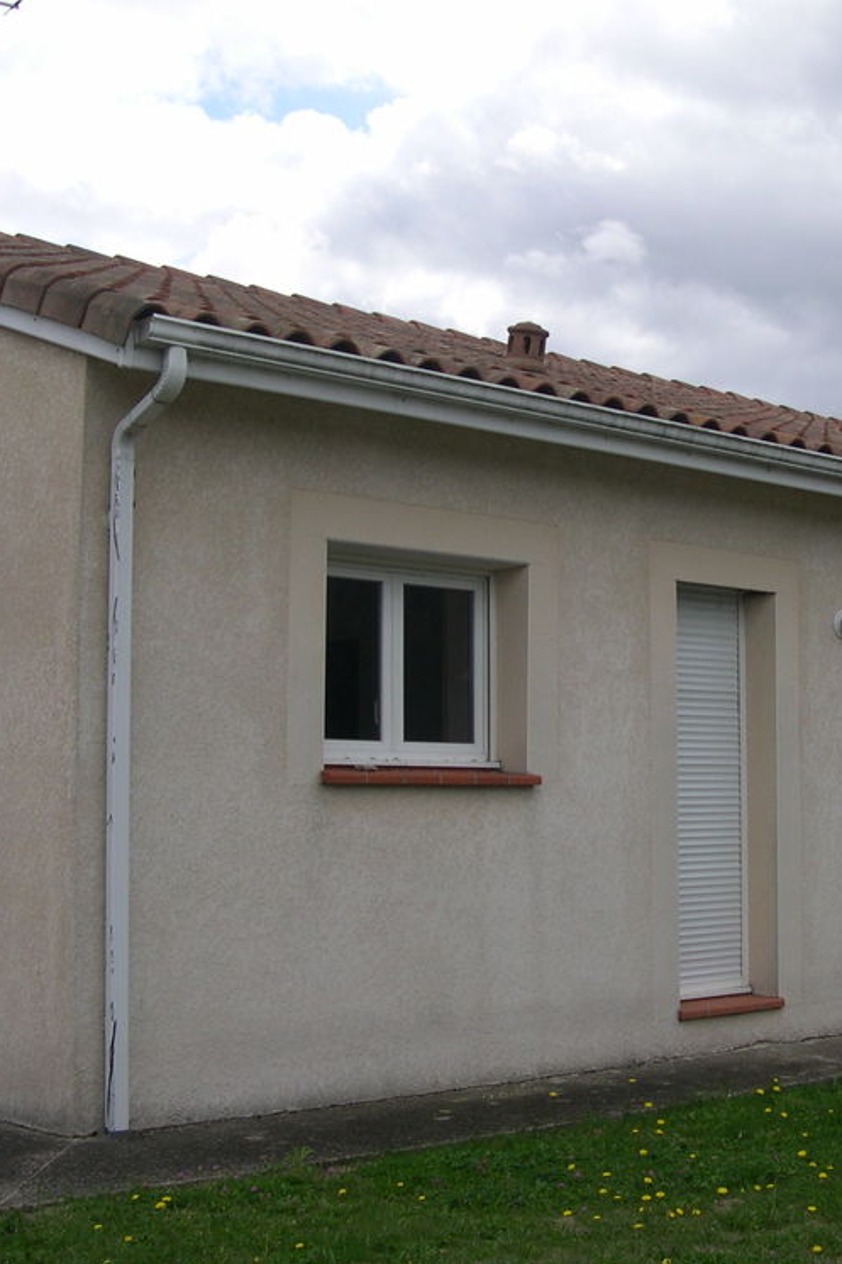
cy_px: 634
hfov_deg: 25.2
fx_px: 1860
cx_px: 637
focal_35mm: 53
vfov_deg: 37.5
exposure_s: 1/181
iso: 100
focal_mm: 8
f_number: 7.6
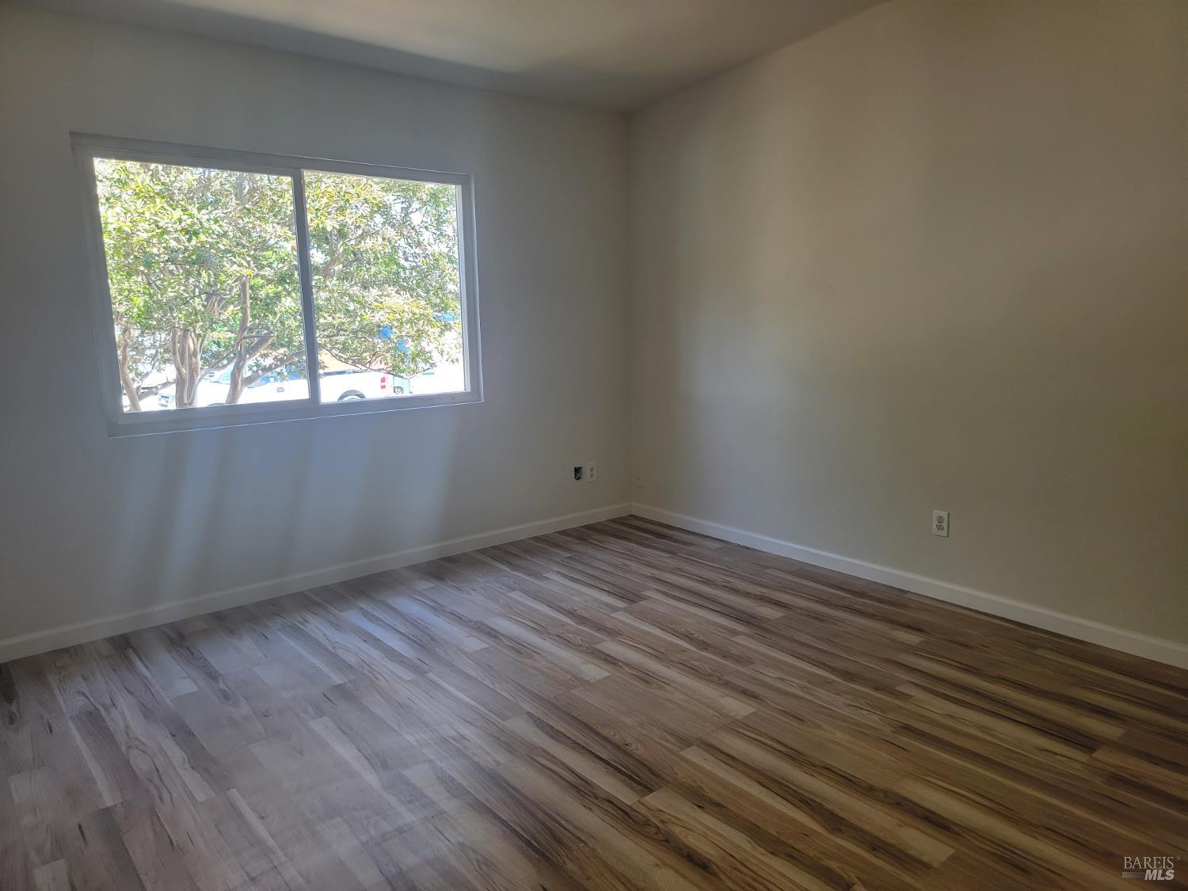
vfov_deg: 56.8
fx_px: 824
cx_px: 594
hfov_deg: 71.6
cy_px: 446
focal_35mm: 24
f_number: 1.8
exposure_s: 1/120
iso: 100
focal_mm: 6.7
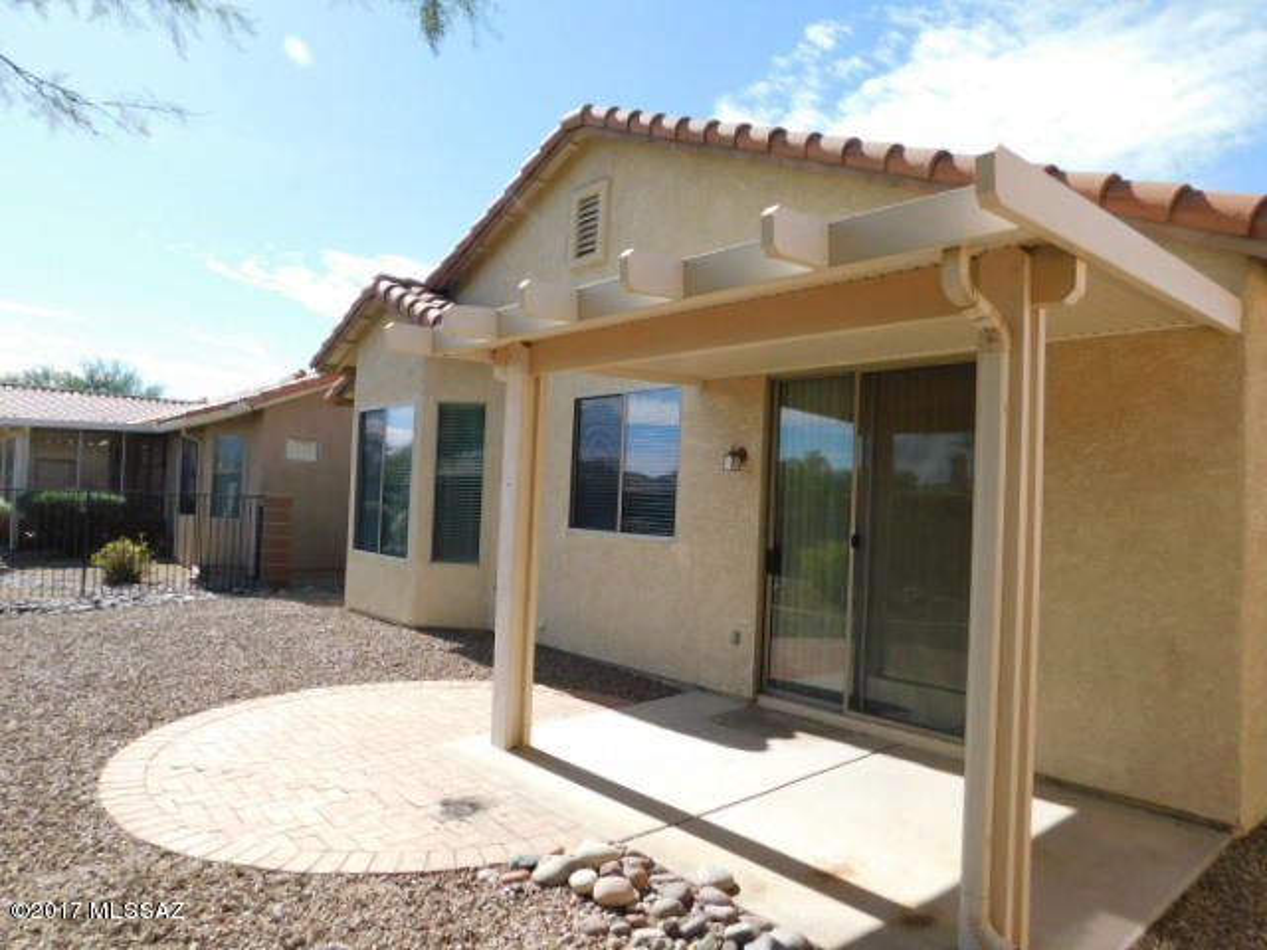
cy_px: 475
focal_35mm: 23
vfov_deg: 58.9
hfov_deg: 73.9
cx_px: 634
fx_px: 842
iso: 125
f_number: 3
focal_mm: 4
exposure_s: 1/1000
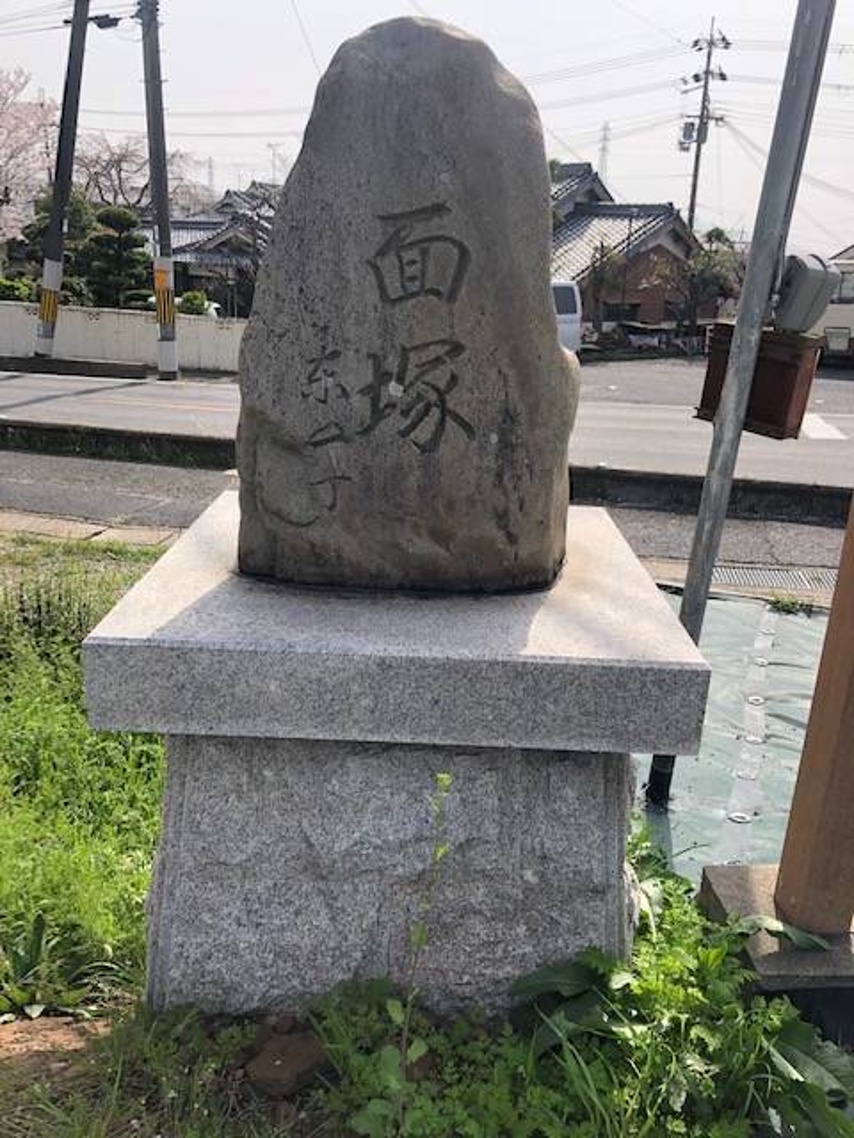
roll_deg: -0.9
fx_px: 921
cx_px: 427
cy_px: 569
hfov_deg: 49.7
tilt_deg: -17.6
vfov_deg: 63.4
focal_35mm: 28
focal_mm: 3.99
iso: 20
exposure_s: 1/1412
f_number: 1.8
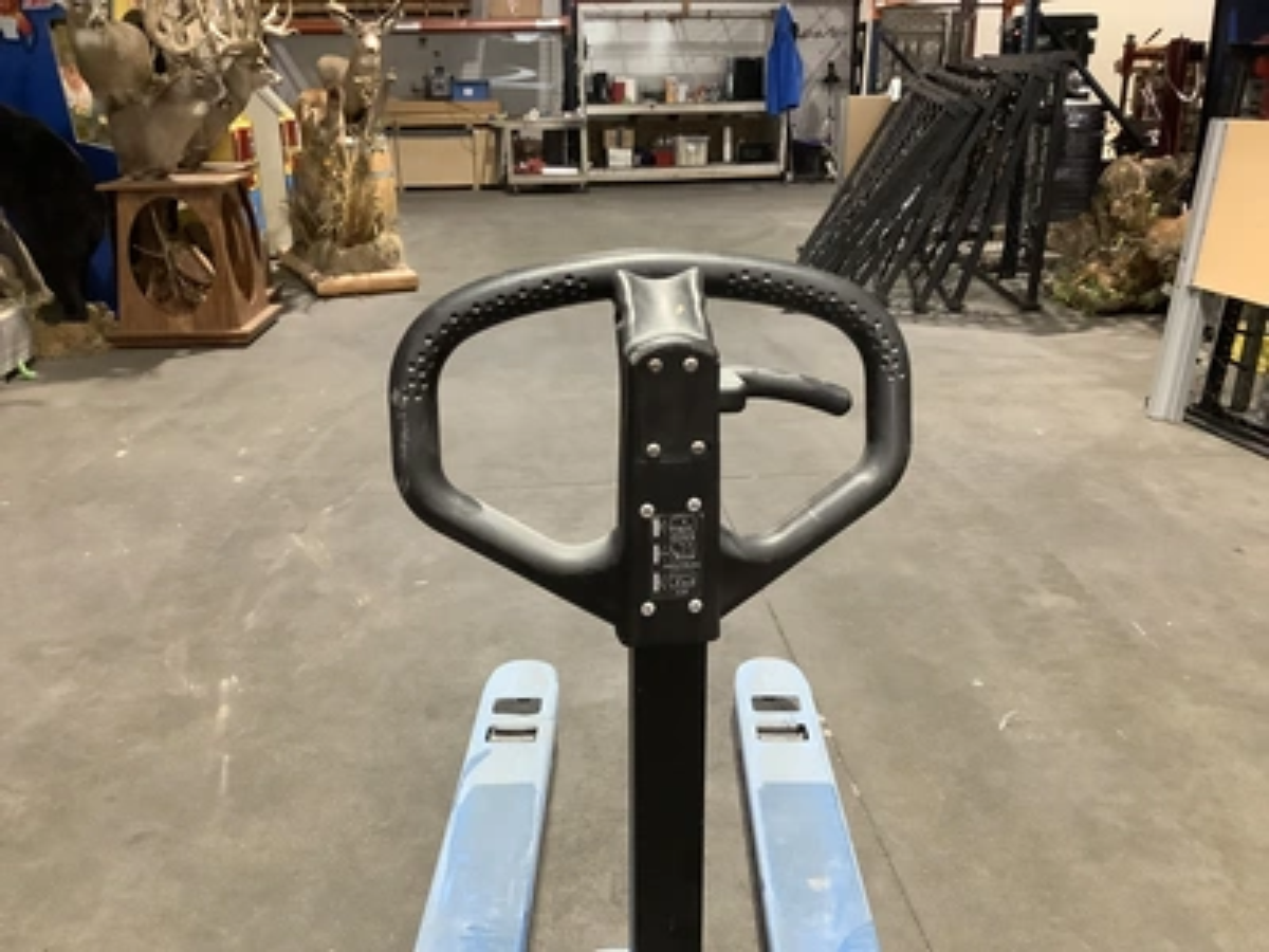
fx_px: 1136
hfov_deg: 58.4
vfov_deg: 45.4
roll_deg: +0.5
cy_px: 476
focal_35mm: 31
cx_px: 634
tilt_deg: -18.8
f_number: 2.4
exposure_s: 1/40
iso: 320
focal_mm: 3.3
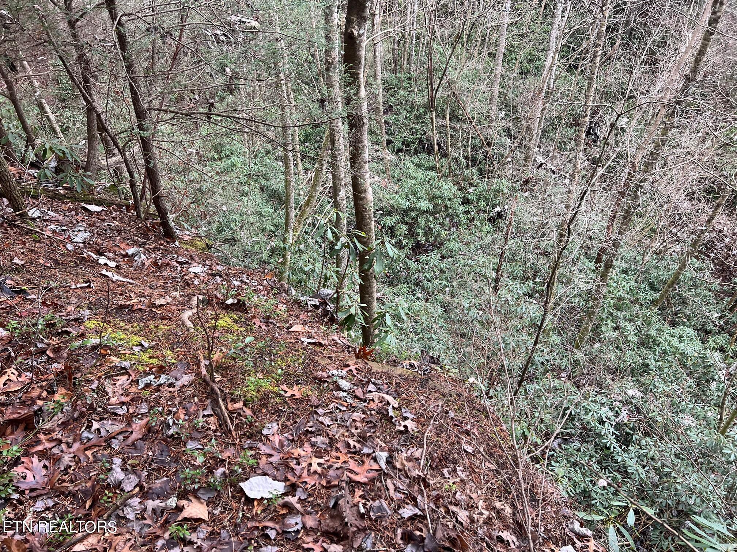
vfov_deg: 53.1
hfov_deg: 67.3
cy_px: 276
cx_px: 368
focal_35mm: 26
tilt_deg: -45.2
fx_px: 554
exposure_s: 1/121
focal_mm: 5.7
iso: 100
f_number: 1.5
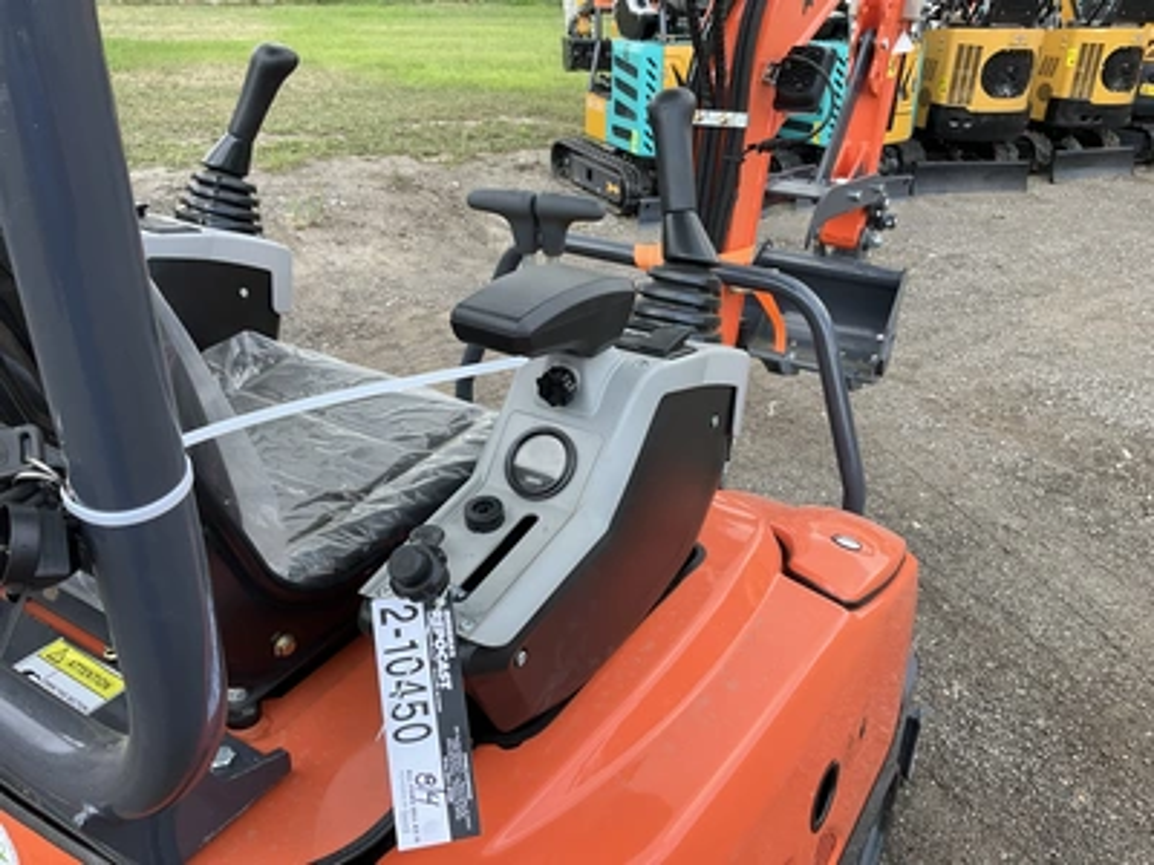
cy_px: 432
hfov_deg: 61.7
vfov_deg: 48.2
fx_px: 967
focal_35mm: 29
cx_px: 577
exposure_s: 1/333
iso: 25
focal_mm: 3
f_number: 1.8
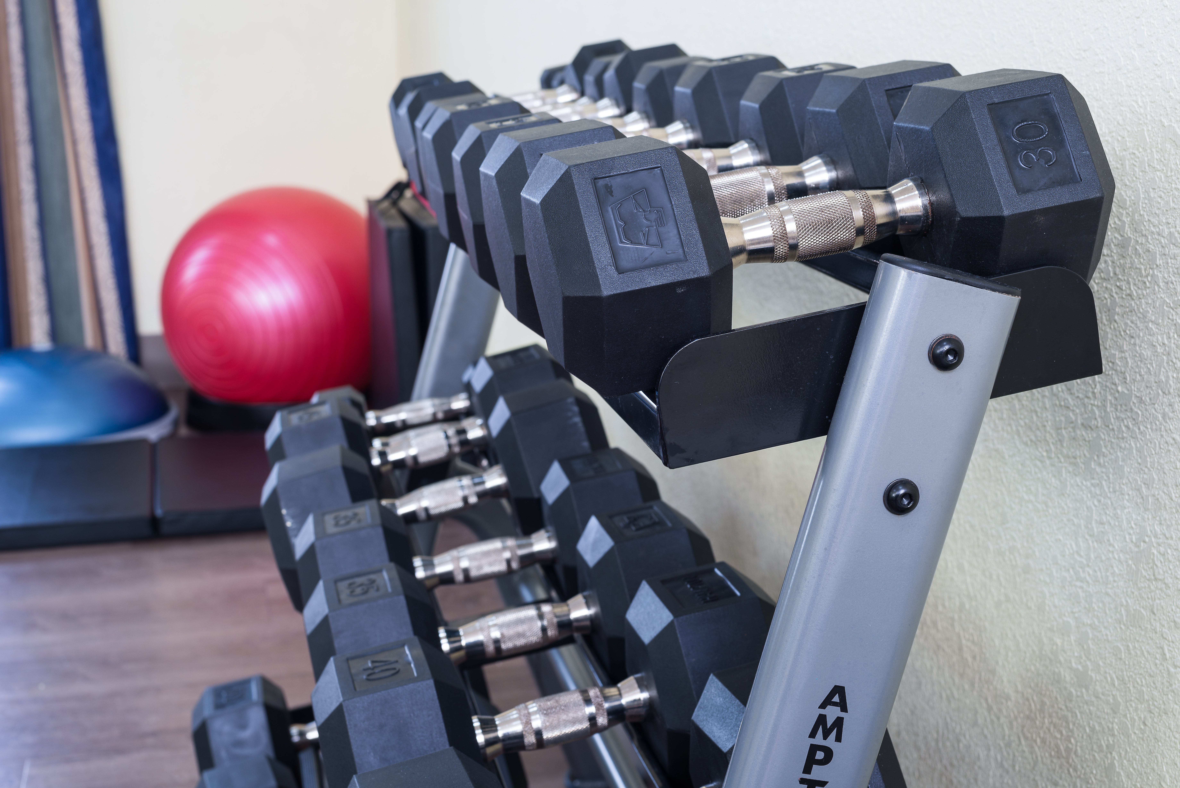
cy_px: 394
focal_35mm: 50
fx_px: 1639
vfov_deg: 27.0
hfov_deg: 39.6
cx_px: 590
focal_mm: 50
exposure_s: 1/3
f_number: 10
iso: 100
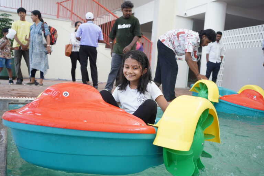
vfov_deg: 37.9
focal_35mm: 35
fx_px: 257
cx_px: 132
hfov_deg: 54.4
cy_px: 88
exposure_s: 1/320
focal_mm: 35
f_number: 4.5
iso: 400
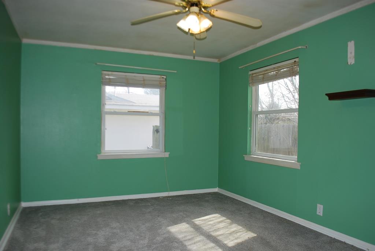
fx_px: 282
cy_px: 126
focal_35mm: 27
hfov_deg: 67.3
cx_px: 188
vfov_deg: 48.0
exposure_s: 1/125
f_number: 3.5
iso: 125
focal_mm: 18
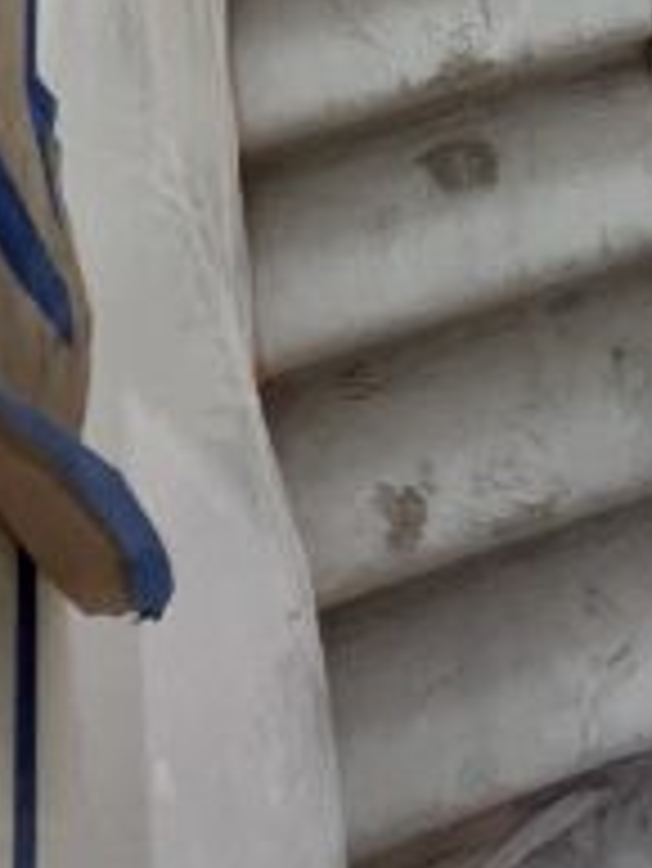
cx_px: 679
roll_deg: +0.6
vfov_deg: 15.6
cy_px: -1174
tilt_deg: -32.9
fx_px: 1731
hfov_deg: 20.5
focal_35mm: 69
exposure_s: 1/106
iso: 32
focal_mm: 1.57
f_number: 1.8
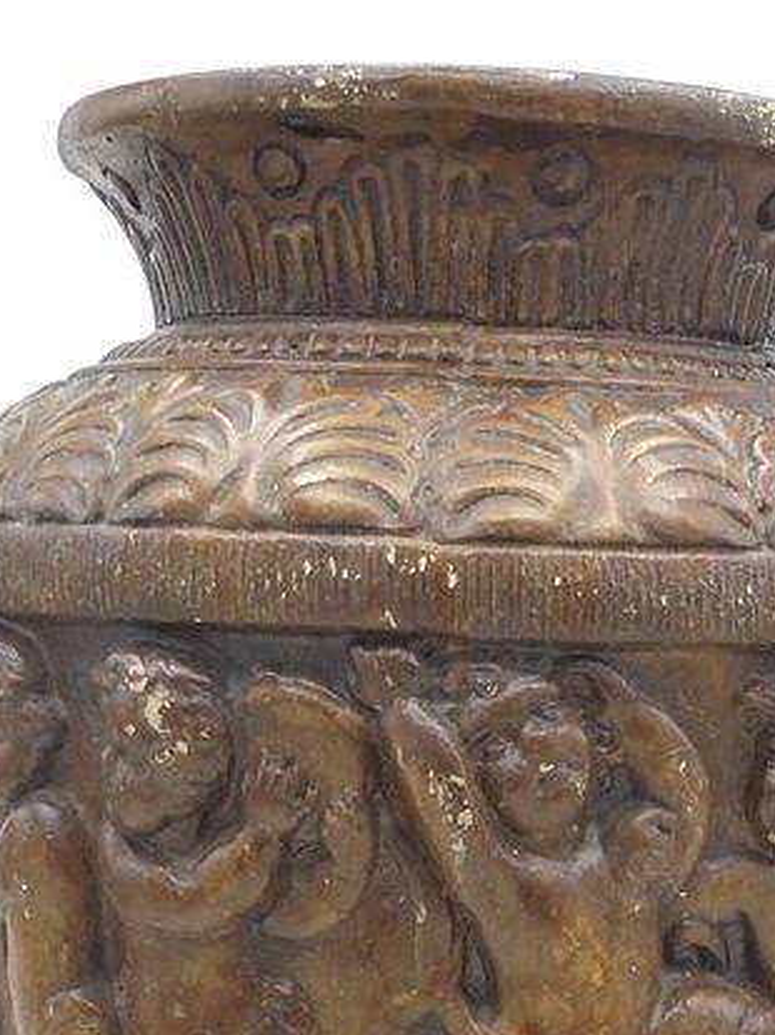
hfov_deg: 19.8
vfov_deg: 25.1
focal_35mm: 74
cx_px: 504
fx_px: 2211
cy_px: 1025
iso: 200
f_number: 4
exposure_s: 1/30
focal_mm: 6.1
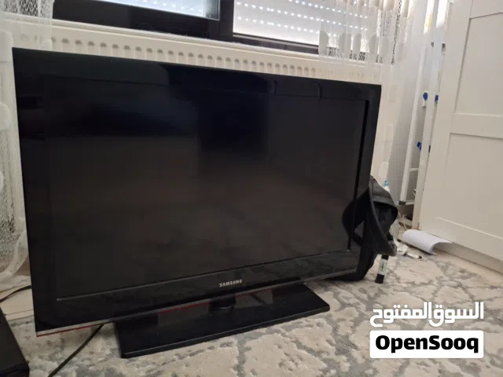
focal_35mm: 25
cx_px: 252
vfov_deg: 54.9
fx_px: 363
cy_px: 188
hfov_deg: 69.4
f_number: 1.8
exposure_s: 1/20
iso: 1600
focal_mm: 4.69
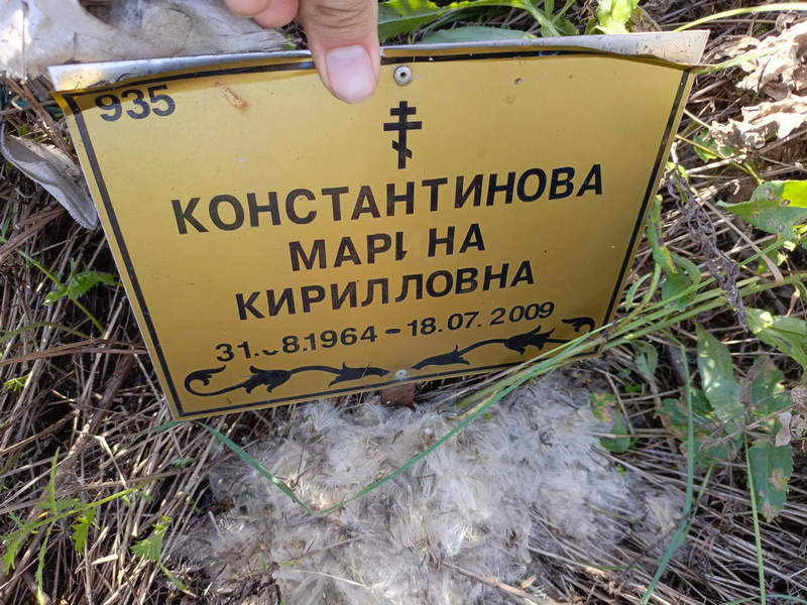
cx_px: 404
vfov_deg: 54.9
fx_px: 583
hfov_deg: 69.4
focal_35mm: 25
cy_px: 302
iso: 205
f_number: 1.69
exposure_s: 1/120
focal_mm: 4.76
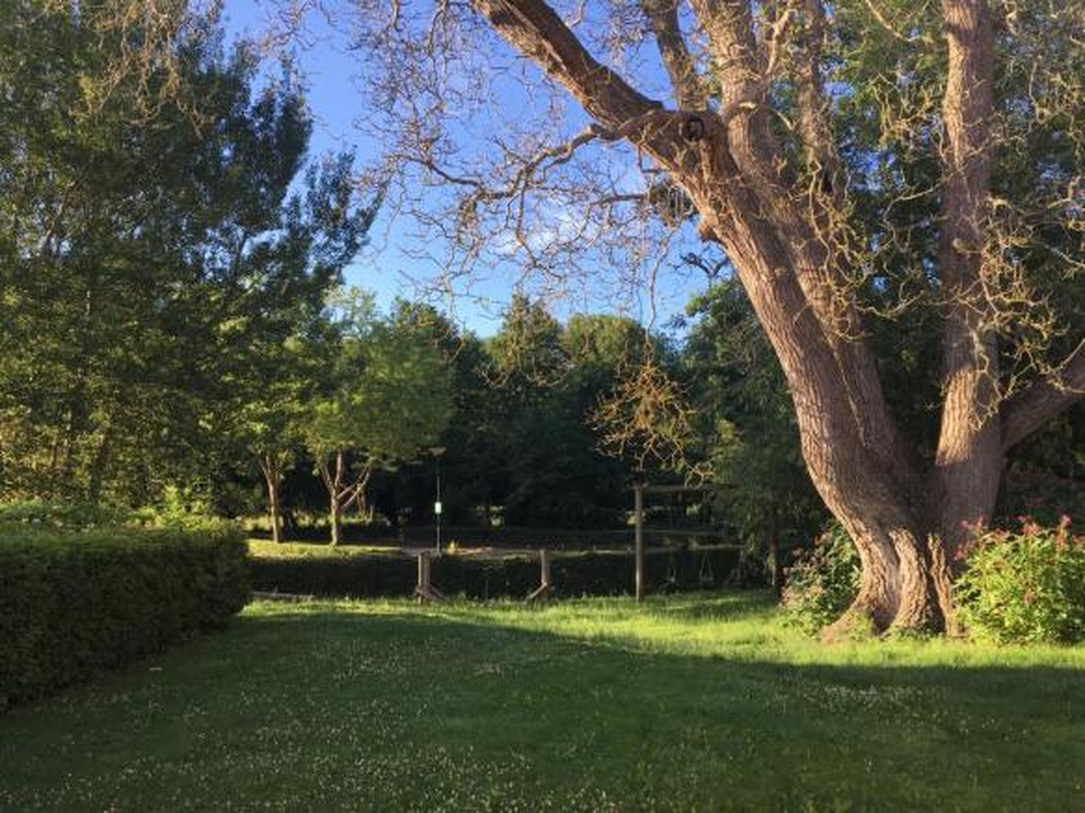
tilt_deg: +4.2
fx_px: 909
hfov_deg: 61.7
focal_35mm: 29
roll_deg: +0.0
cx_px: 542
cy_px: 406
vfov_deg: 48.2
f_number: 2.2
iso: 25
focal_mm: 4.15
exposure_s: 1/400
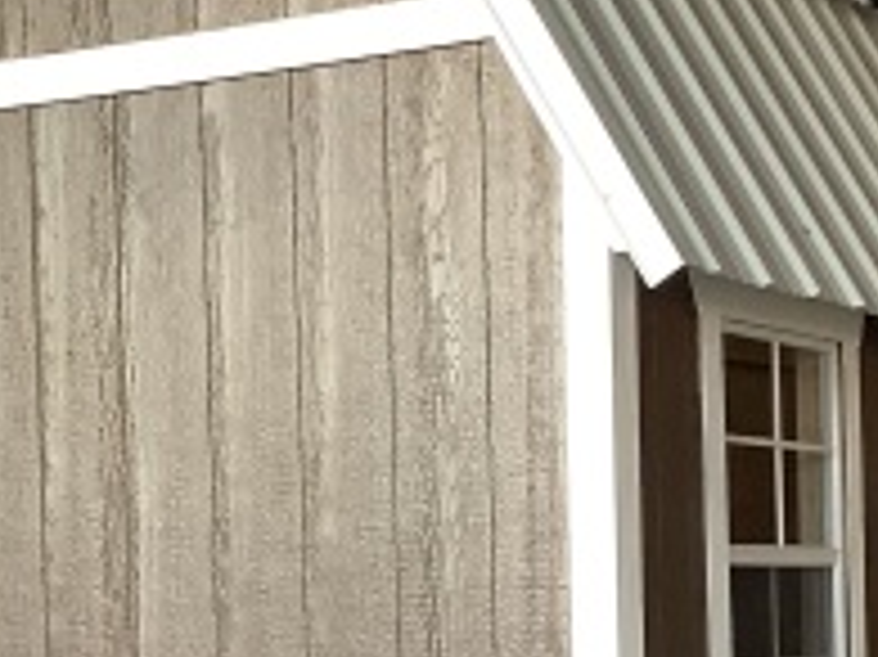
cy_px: 630
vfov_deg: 14.3
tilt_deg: -0.5
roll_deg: +1.0
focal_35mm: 102
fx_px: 2586
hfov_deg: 19.2
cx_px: 603
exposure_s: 1/33
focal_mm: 3.3
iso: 400
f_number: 2.4
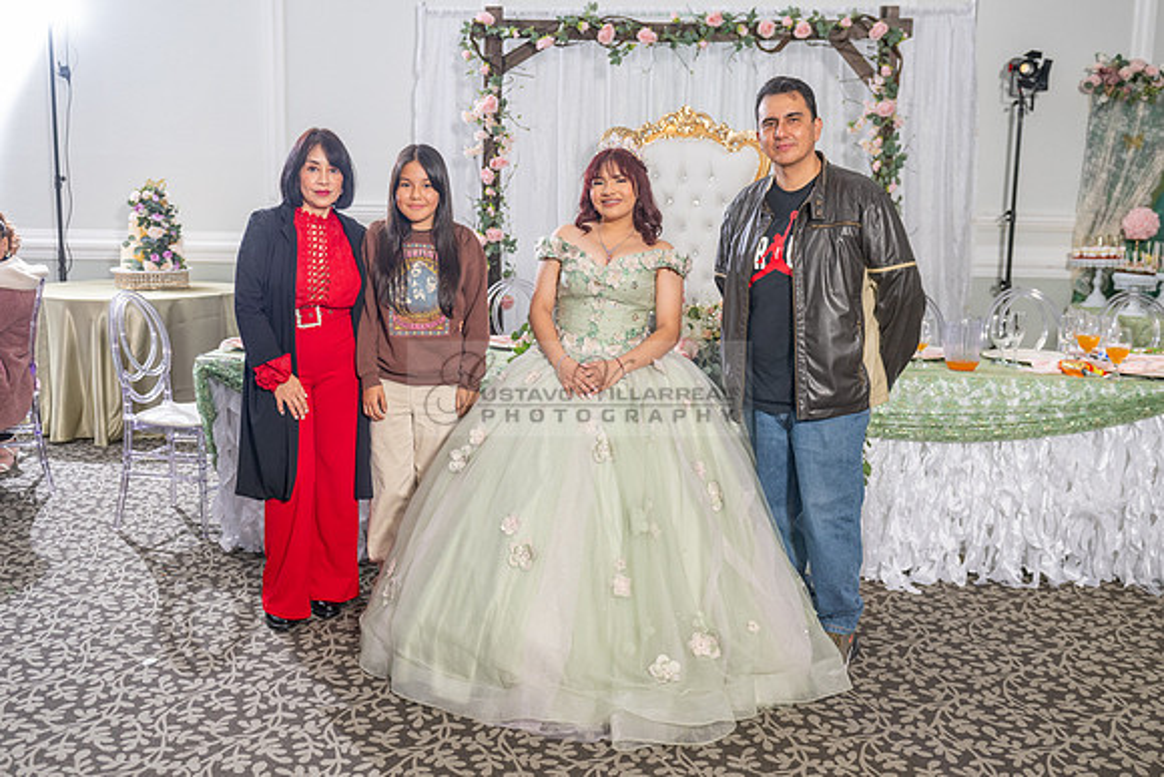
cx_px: 551
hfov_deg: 50.6
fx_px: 1231
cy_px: 378
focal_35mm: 38
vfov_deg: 35.0
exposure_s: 1/160
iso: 400
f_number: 3.5
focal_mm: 31
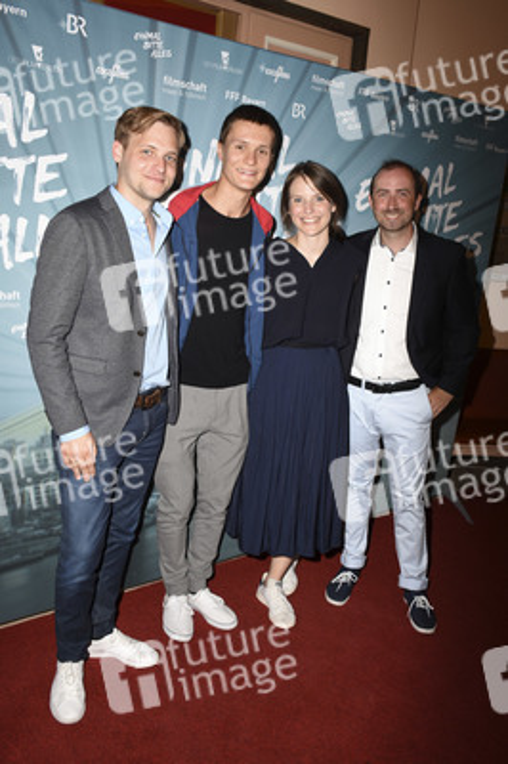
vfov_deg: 57.3
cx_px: 254
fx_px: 700
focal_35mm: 33
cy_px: 382
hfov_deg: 39.9
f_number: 8
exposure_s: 1/160
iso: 320
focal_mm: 22
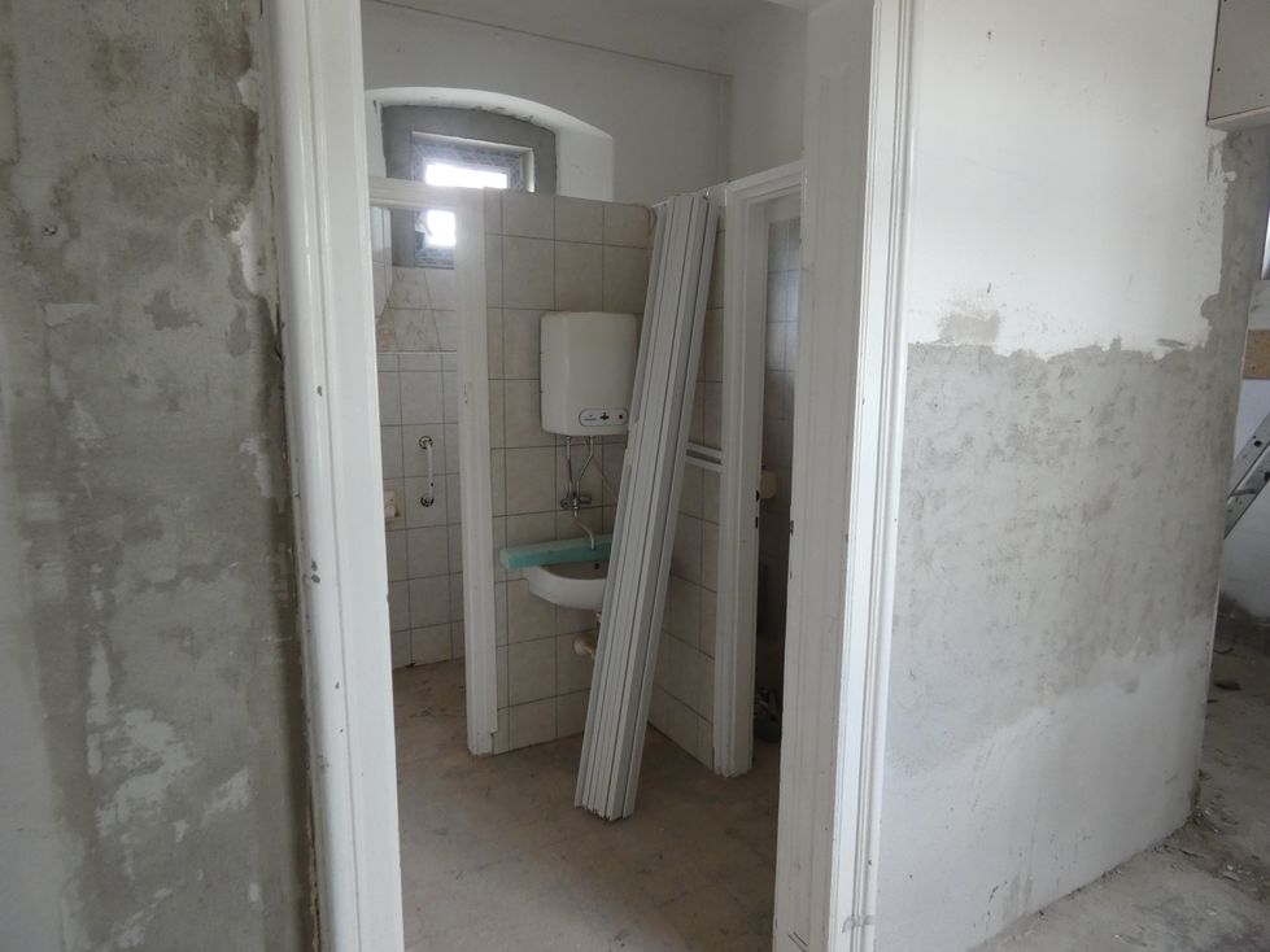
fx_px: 734
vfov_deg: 66.0
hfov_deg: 81.8
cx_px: 635
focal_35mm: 20
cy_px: 476
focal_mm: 3.6
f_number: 2.8
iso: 320
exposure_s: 1/60
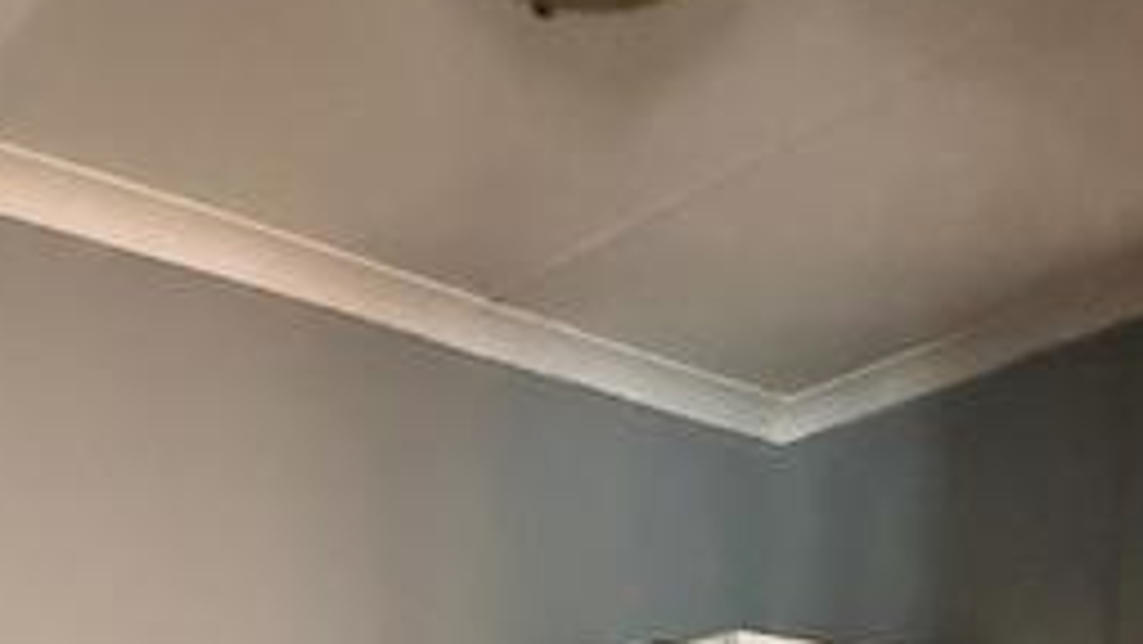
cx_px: 310
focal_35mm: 48
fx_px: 1455
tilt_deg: -9.6
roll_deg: -0.3
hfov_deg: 41.8
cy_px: 1234
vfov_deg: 18.2
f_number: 2.2
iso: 1600
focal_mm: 2.22
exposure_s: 1/31
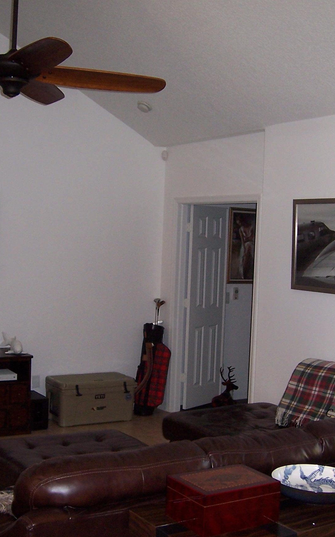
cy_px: 269
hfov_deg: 25.3
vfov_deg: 39.6
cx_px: 162
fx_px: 745
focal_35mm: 51
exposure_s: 1/60
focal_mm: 6
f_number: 3
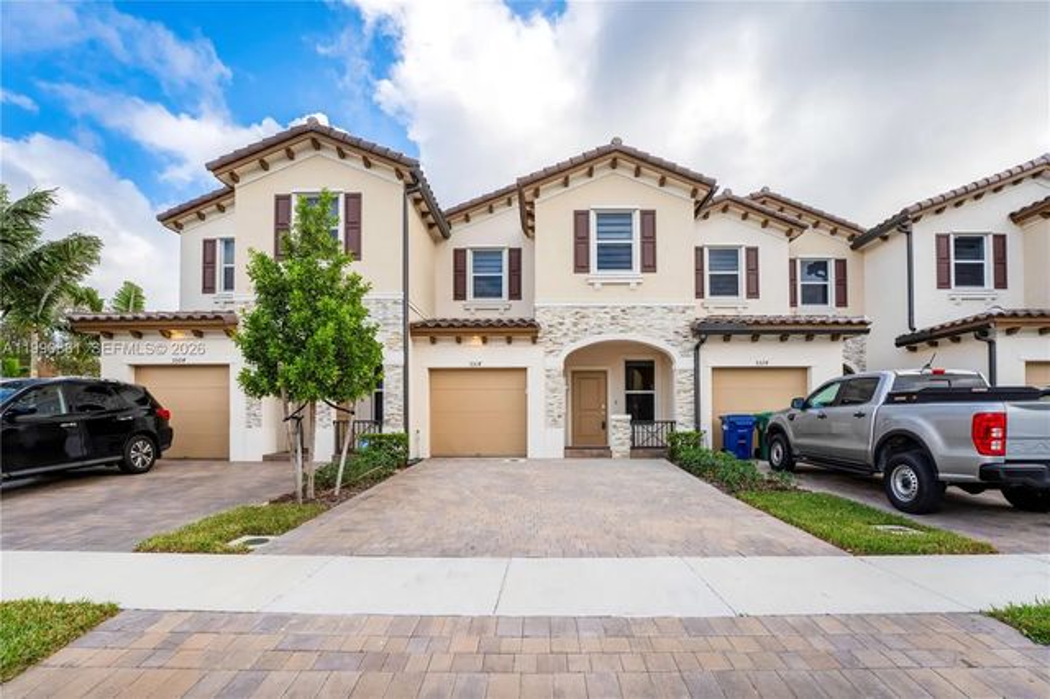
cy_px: 350
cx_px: 525
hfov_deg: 104.3
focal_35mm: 14
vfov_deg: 81.1
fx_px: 408
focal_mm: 14
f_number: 8
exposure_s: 1/320
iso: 100
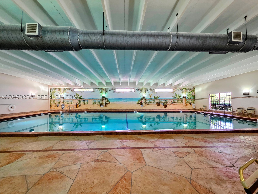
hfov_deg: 106.2
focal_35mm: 13
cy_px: 97
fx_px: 97
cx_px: 129
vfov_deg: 89.9
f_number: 1.9
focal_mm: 2.2
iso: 250
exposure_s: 1/60
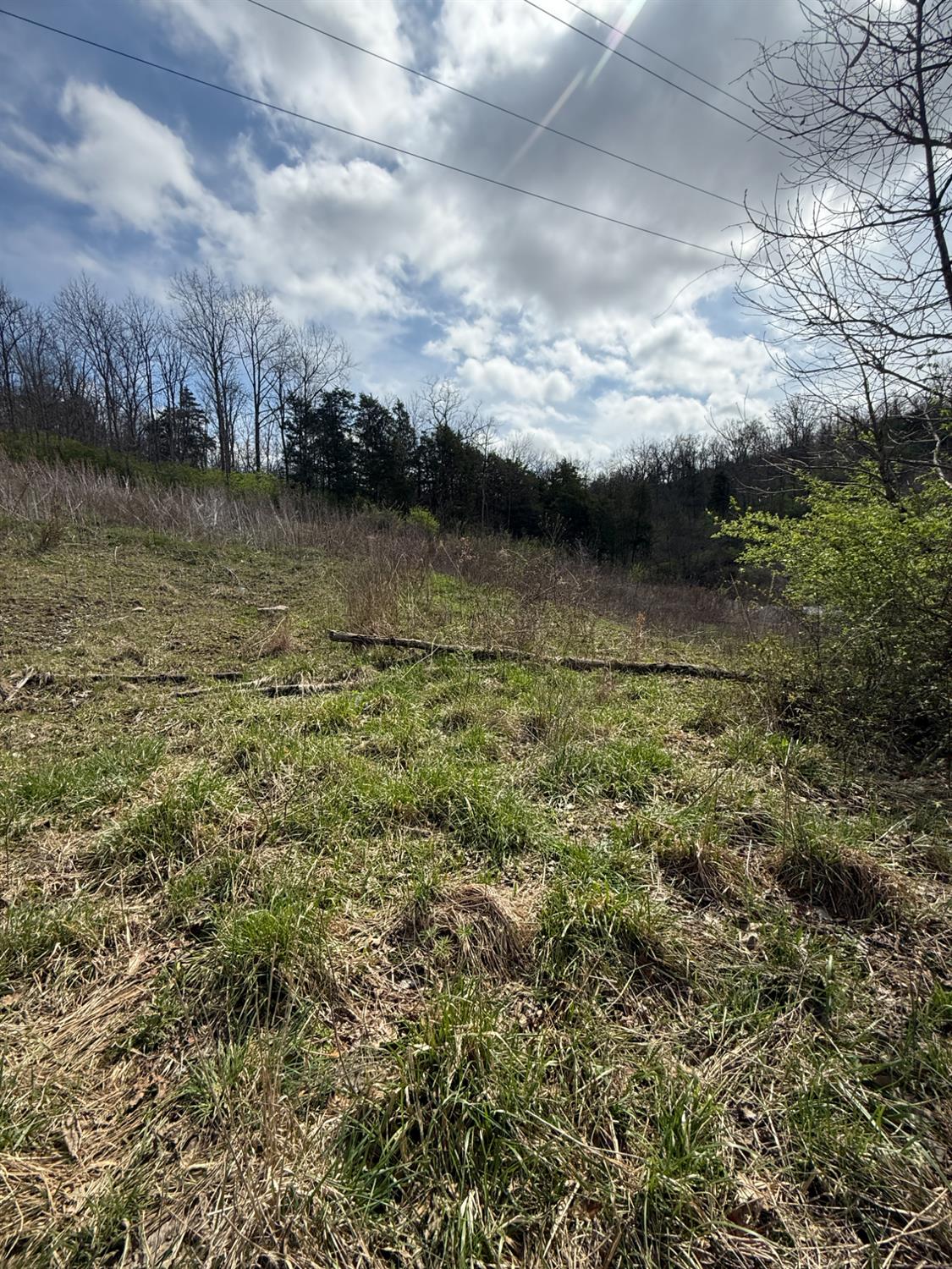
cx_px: 476
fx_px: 513
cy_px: 634
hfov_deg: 85.7
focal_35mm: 14
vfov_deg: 102.1
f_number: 2.2
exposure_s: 1/2717
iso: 64
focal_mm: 2.22
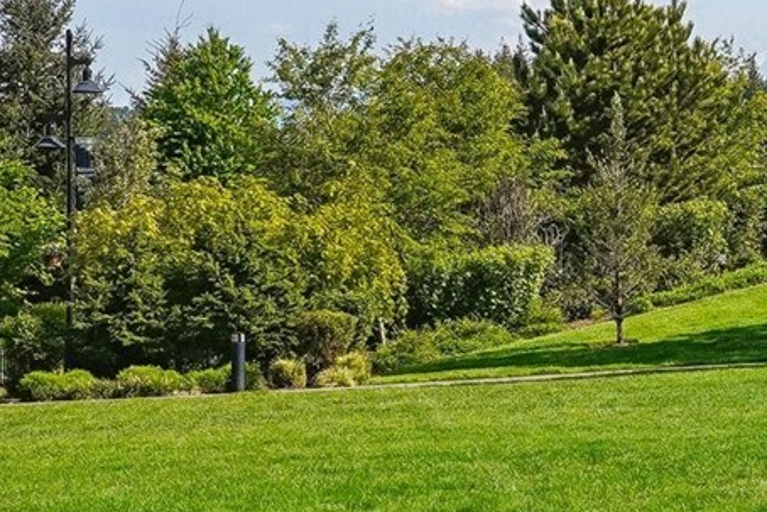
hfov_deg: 12.3
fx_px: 3346
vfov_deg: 8.7
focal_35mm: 157
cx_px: 1222
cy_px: 146
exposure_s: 1/250
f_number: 8
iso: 100
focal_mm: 28
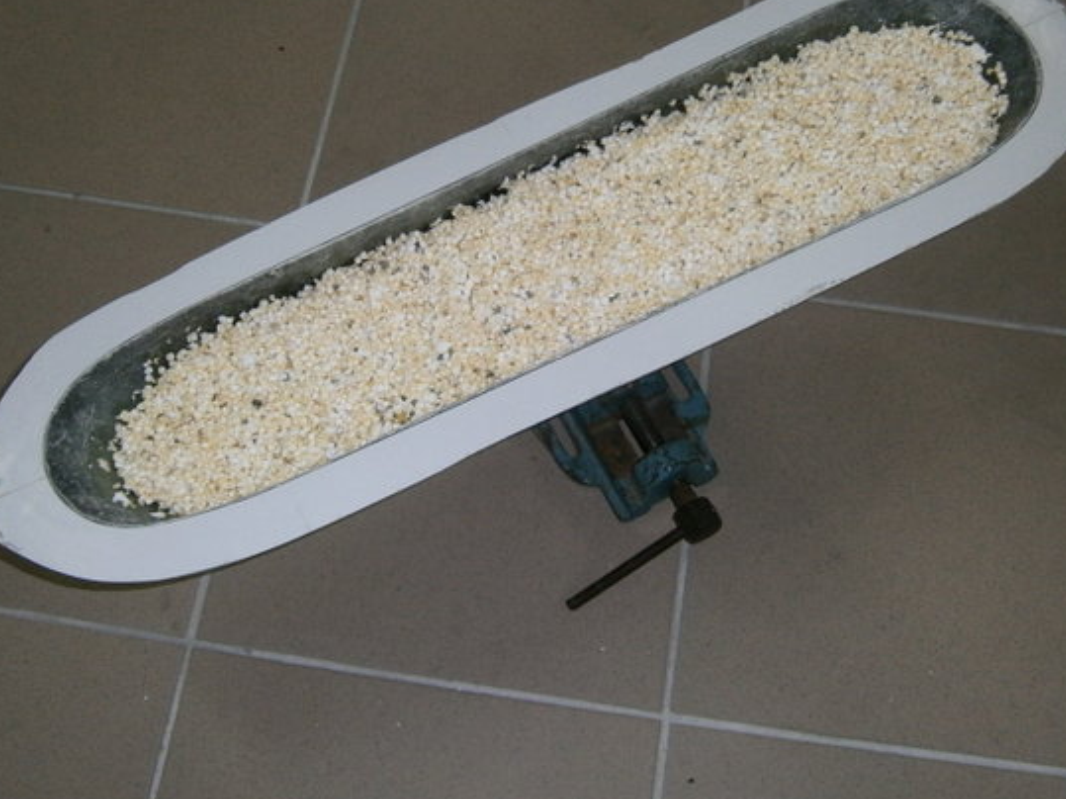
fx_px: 1416
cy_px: 329
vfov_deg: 31.4
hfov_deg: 41.2
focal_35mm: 46
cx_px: 556
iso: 125
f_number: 2.9
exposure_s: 1/30
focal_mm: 5.5
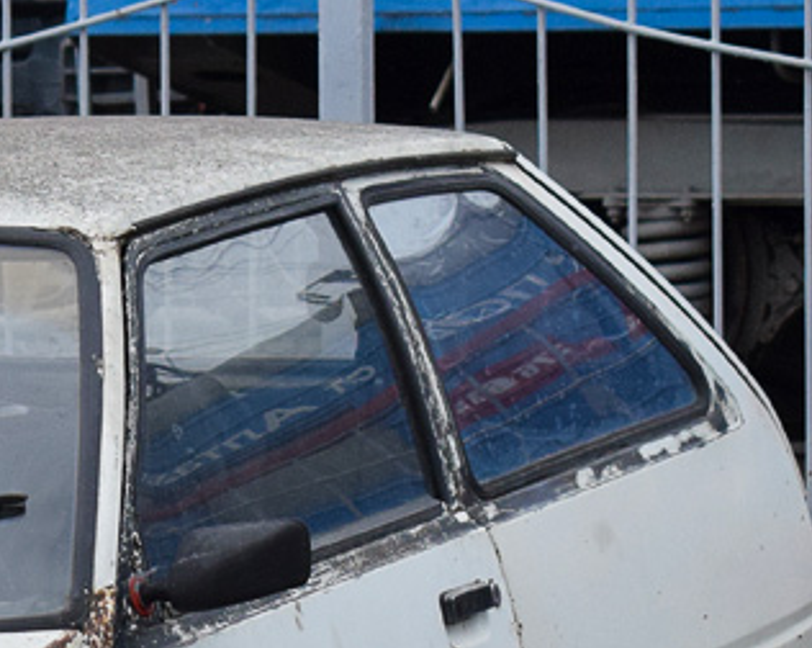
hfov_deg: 7.4
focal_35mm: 257
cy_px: 635
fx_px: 6169
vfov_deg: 6.0
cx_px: -398
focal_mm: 48
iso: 800
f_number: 6.3
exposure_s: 1/640
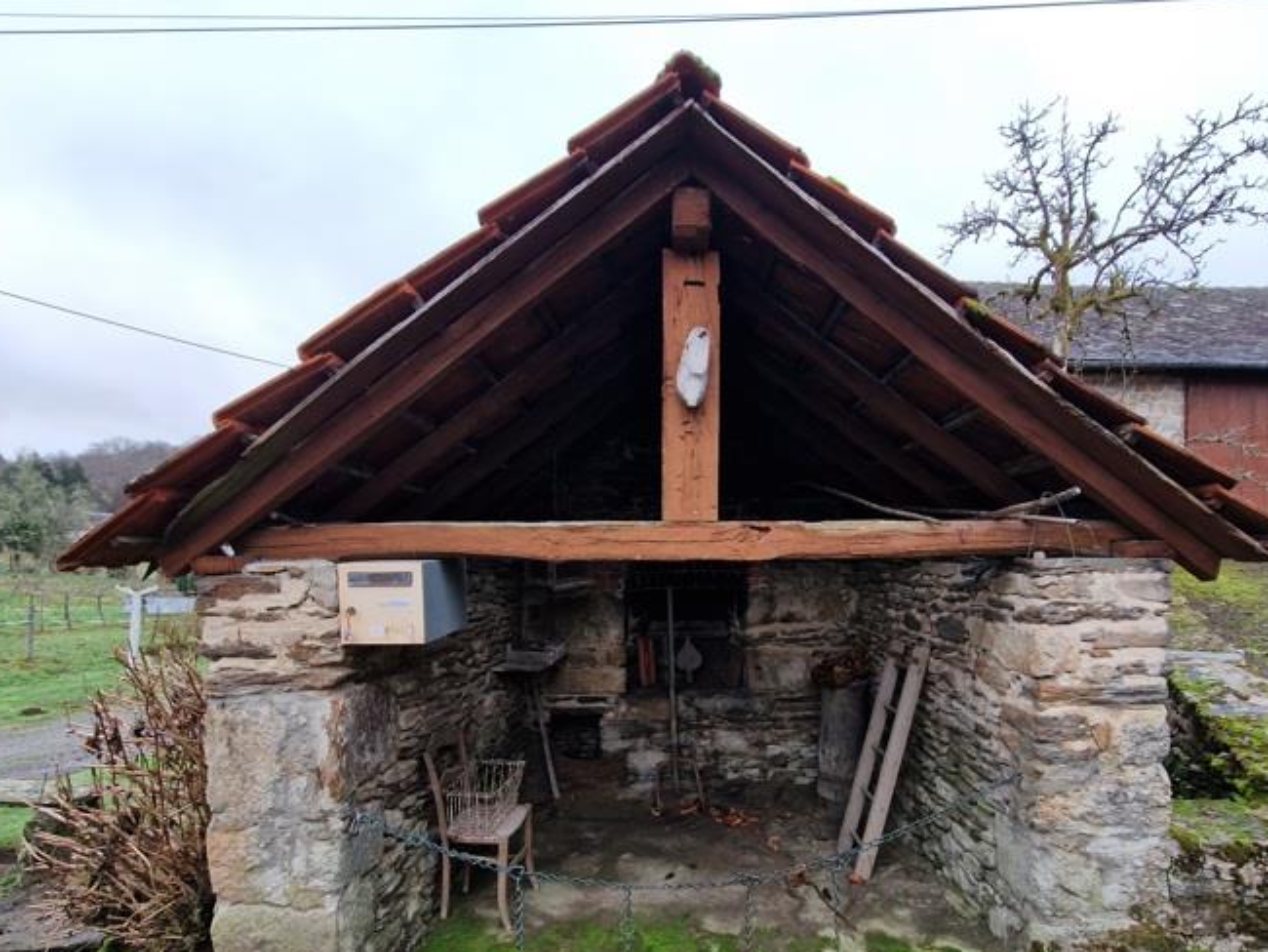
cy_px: 566
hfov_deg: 94.2
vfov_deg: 77.4
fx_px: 586
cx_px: 696
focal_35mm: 16
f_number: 2.2
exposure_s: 1/100
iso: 64
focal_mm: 2.2
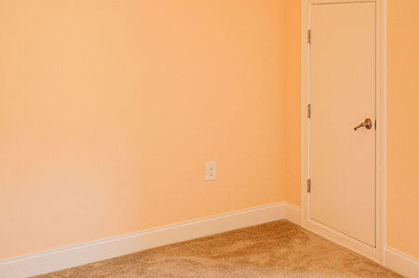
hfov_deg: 35.8
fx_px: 616
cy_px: 33
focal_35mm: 53
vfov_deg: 24.8
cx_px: 357
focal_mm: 24
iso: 1000
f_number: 4
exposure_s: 1/160
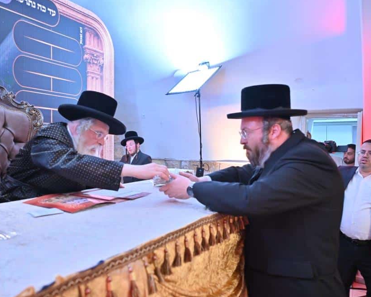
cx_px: 153
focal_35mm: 28
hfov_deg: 61.8
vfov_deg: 51.5
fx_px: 307
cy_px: 145
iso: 1250
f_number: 4
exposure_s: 1/200
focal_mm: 24
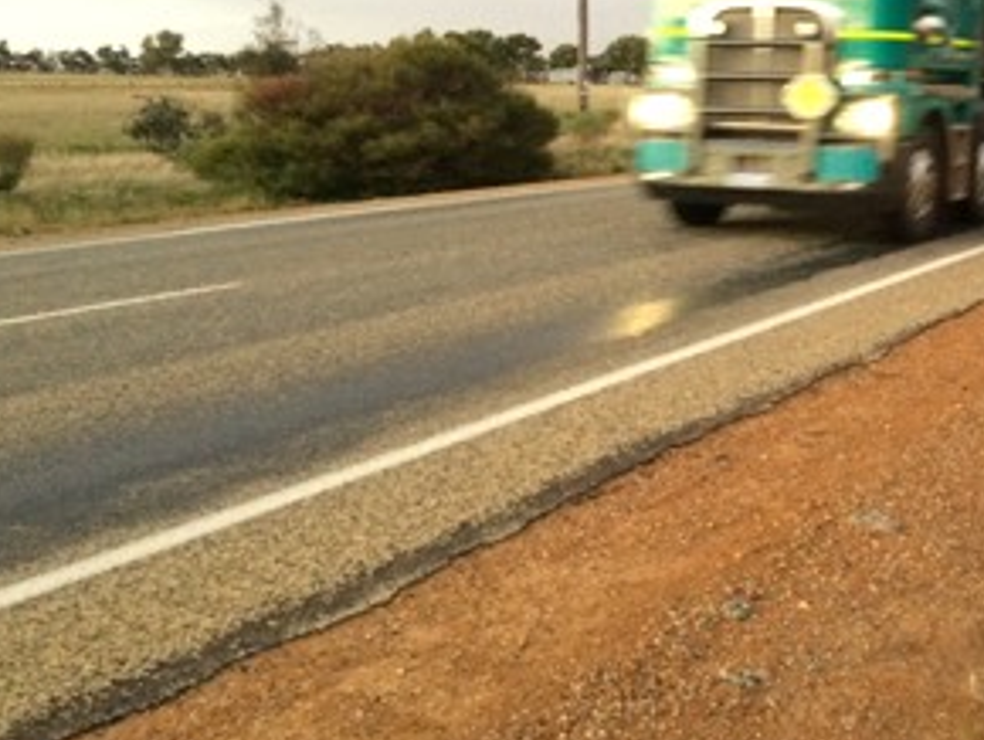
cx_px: 865
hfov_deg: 34.9
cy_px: 153
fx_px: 1479
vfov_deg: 27.5
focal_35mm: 52
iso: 200
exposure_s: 1/30
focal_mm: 4.15
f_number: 2.2
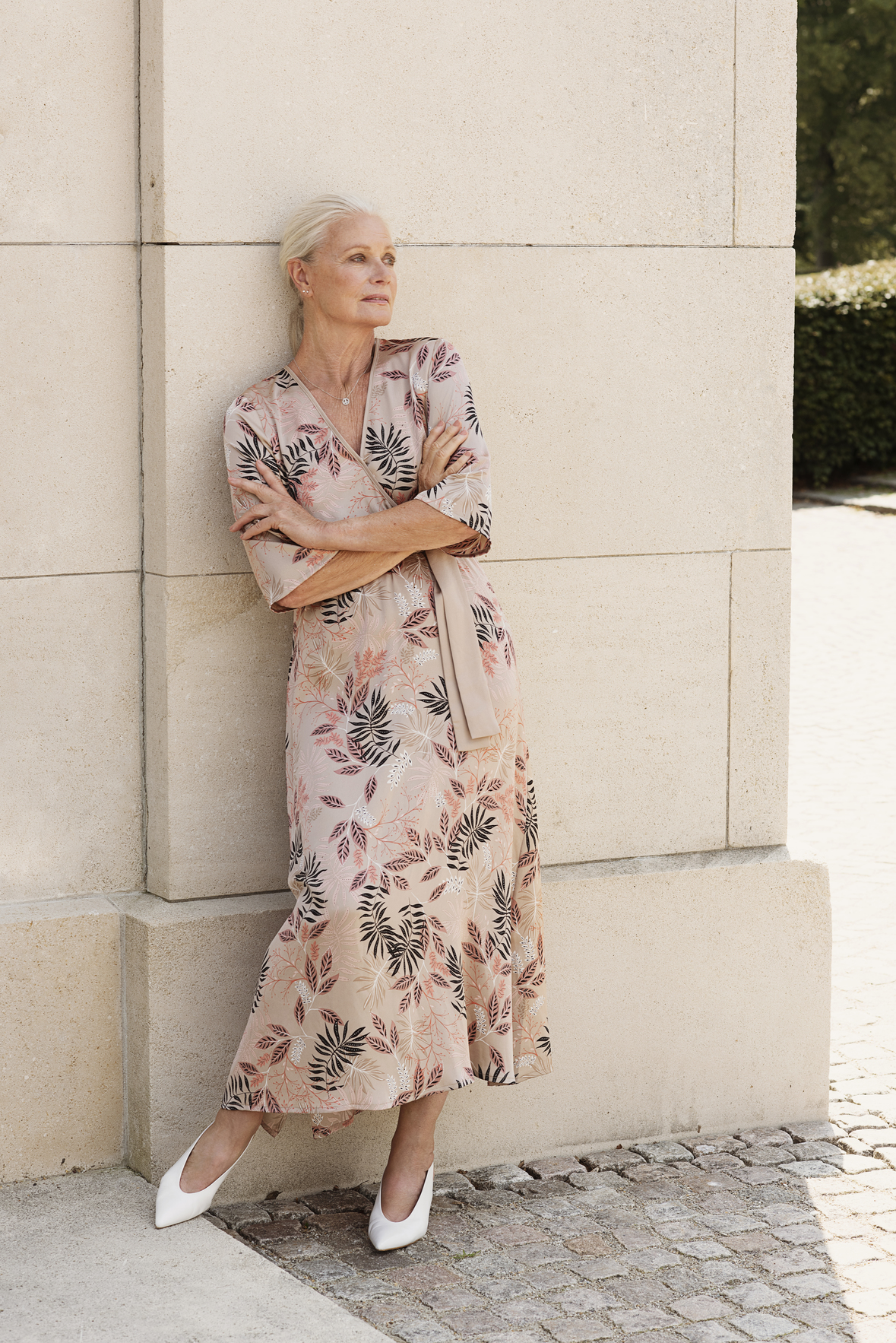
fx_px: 3170
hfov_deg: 16.1
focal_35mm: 85
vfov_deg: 23.9
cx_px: 448
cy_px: 672
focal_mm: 85
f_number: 7.1
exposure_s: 1/200
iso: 160
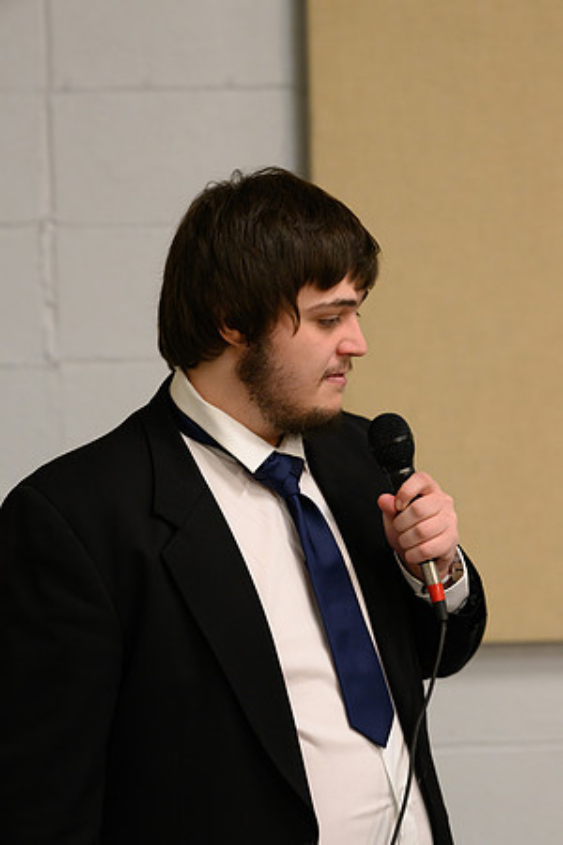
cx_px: 282
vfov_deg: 15.2
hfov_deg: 10.2
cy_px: 422
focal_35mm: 135
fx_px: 3167
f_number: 3.2
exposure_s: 1/200
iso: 5000
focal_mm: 135
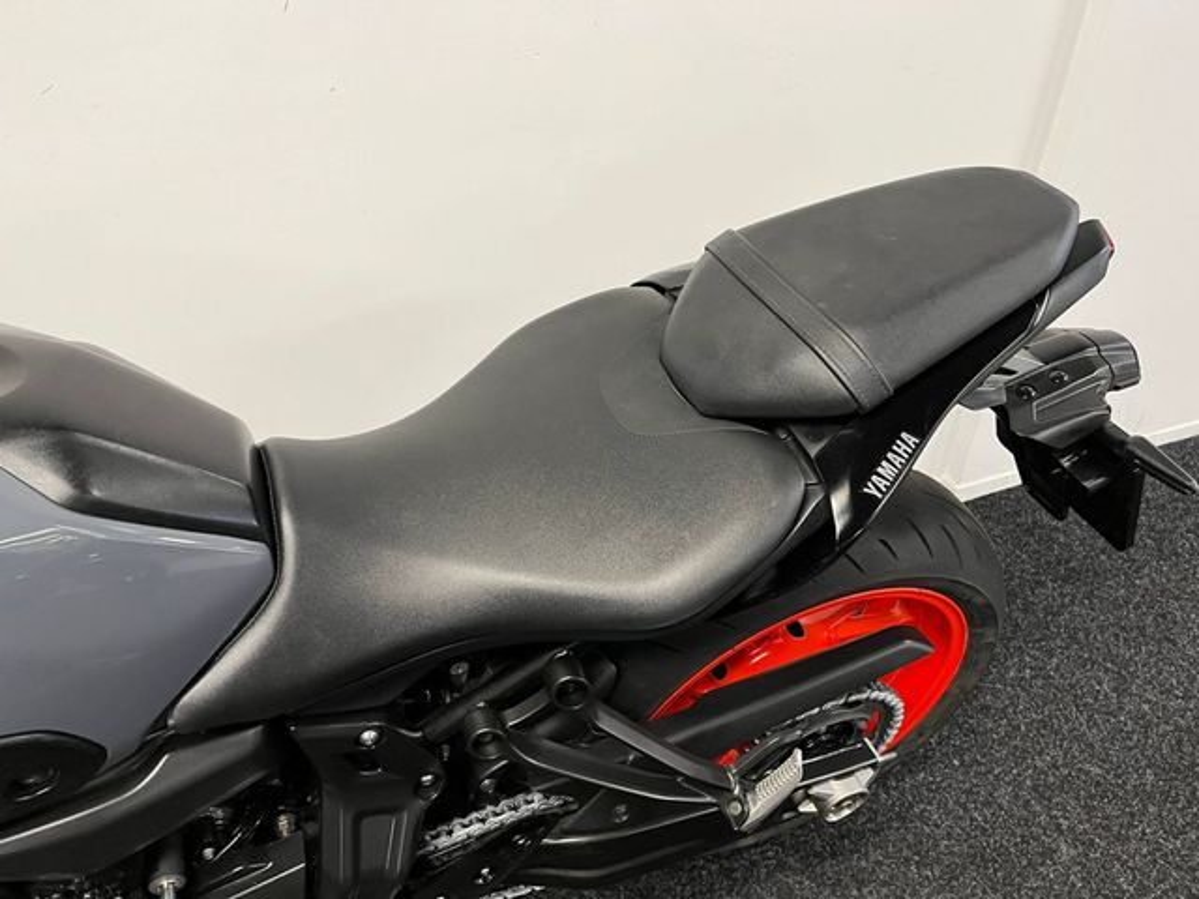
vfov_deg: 53.1
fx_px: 901
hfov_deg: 67.3
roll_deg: +0.6
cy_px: 450
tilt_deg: -38.1
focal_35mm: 26
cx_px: 600
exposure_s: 1/50
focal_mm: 5.1
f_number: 1.6
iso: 160
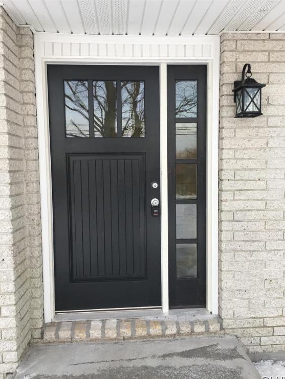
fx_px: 329
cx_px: 146
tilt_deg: -4.4
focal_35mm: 30
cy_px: 196
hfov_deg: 46.8
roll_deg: +0.5
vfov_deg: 59.9
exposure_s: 1/120
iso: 40
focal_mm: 4.15
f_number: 2.2
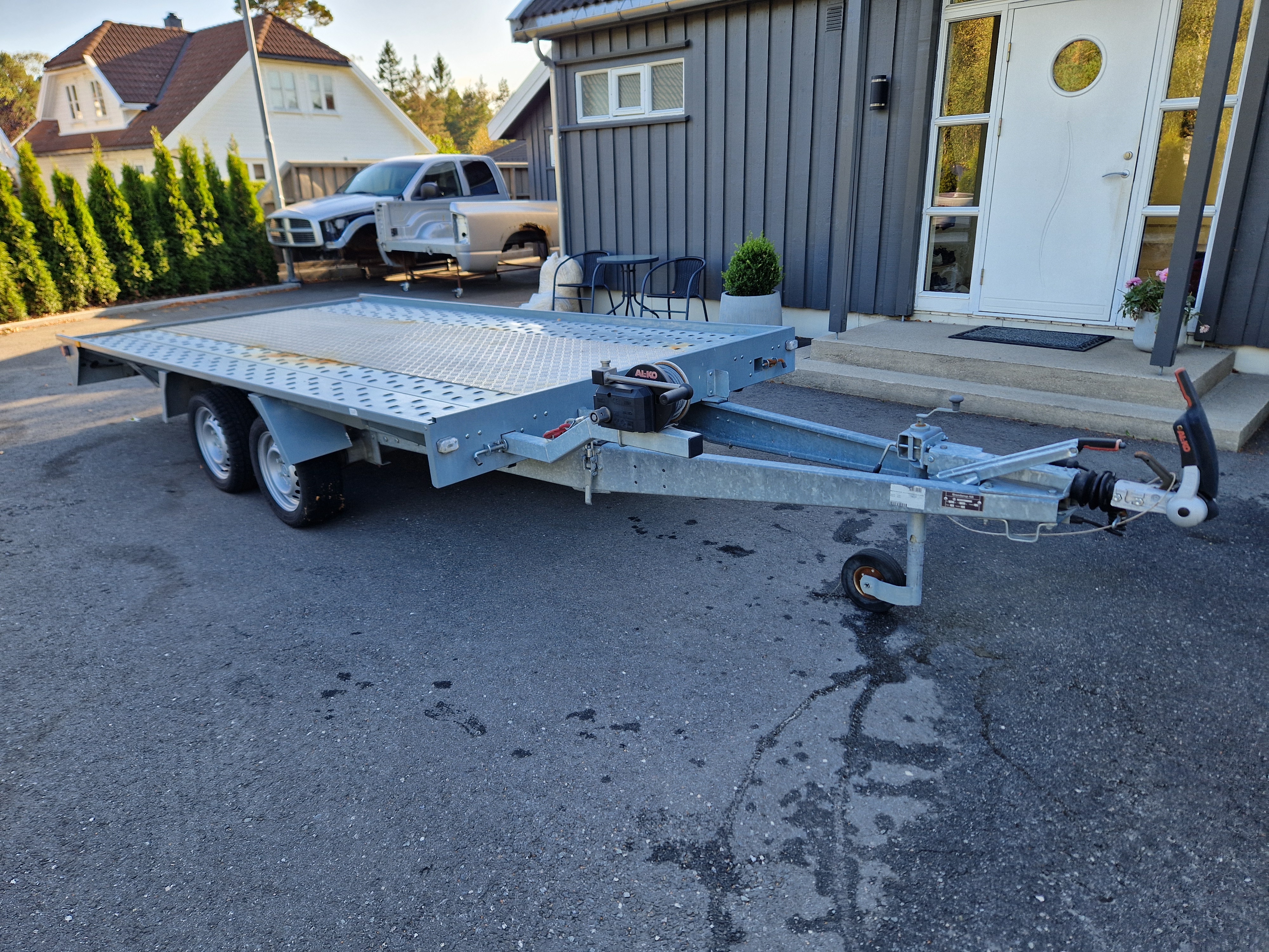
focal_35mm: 23
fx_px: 843
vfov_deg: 58.9
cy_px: 476
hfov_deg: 73.9
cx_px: 634
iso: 50
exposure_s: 1/188
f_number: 1.8
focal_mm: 5.4
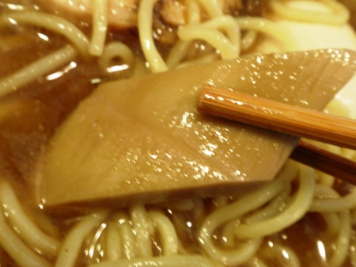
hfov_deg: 35.6
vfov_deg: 27.0
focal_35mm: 54
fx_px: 555
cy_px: 133
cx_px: 182
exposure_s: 1/2
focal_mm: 9.1
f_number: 4.3
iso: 100
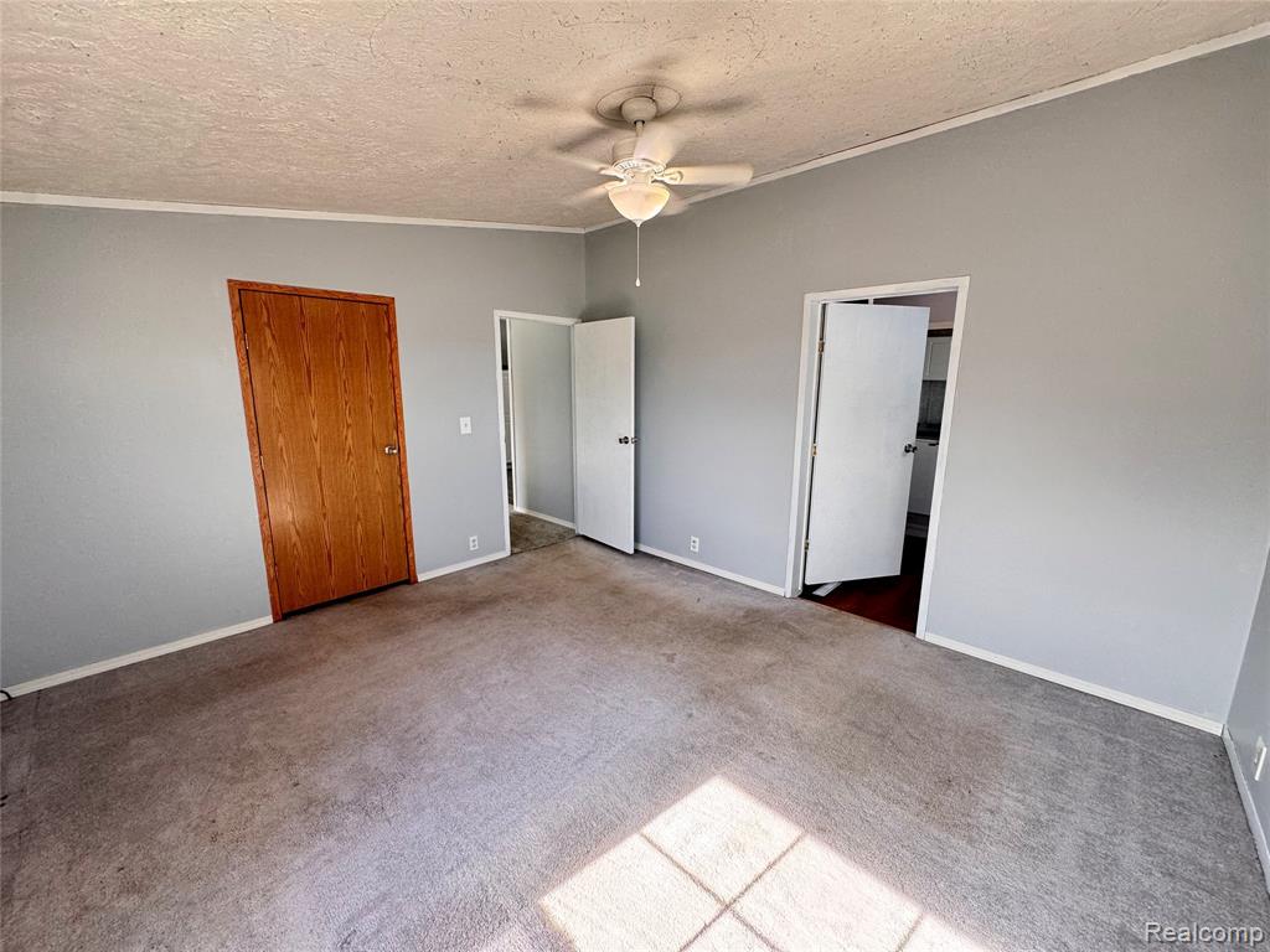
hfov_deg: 102.1
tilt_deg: -11.5
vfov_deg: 85.7
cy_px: 476
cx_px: 635
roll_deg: -0.9
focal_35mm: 14
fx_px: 514
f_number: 2.2
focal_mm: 2.22
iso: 100
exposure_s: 1/120
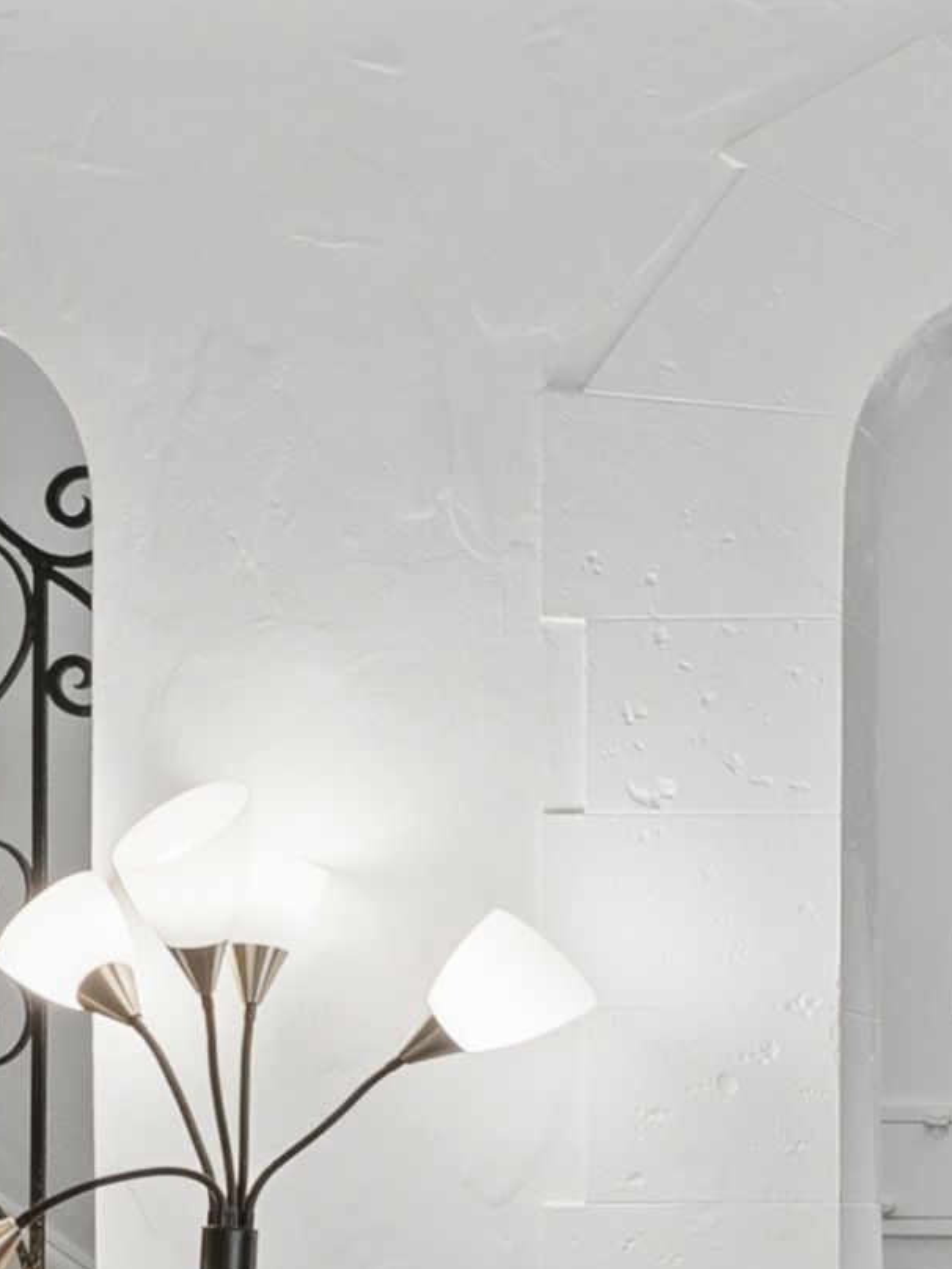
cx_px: 1753
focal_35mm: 111
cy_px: 1291
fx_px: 4070
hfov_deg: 12.2
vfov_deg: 17.3
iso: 640
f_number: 8
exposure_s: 1/60
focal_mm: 22
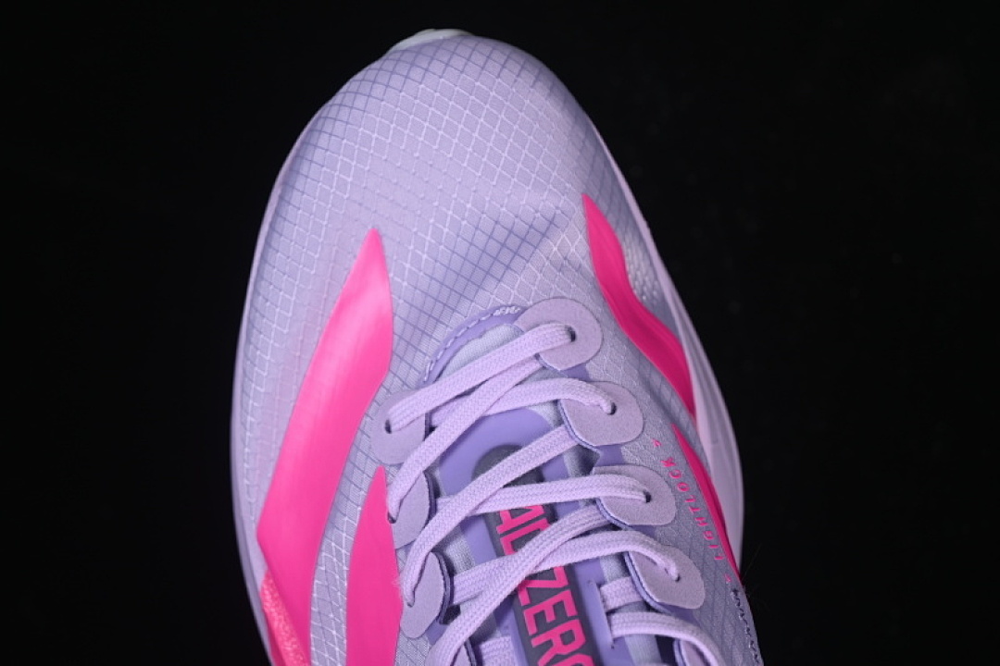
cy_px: 333
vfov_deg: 18.2
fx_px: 2083
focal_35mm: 75
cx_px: 500
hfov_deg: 27.0
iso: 160
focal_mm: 50
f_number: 7.1
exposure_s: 1/80
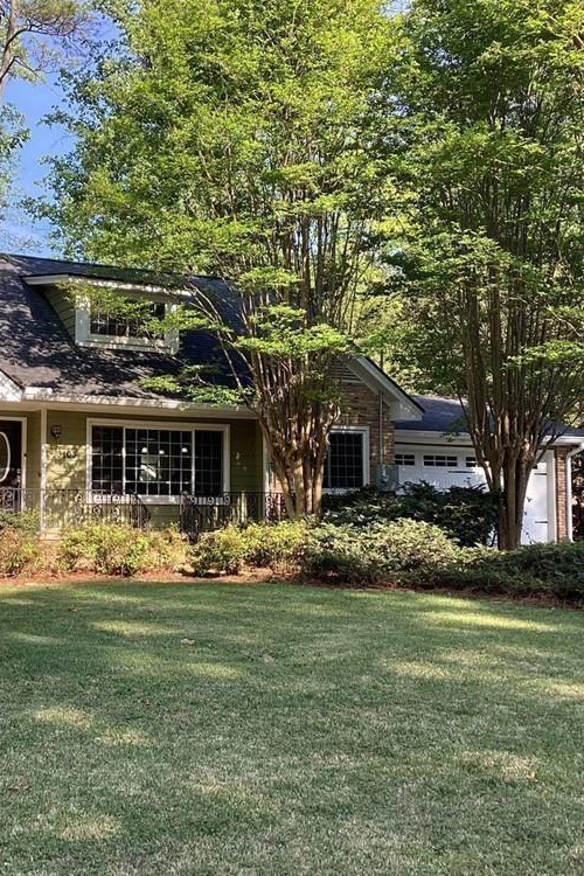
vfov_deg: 44.5
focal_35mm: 44
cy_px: 432
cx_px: 125
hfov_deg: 29.9
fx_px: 1071
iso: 25
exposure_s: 1/233
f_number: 2.4
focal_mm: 3.3
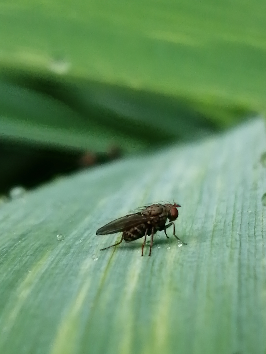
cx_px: 133
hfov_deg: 14.2
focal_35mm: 104
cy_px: 177
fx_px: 1066
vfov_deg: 18.9
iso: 64
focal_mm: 3.46
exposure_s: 1/90
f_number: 1.8
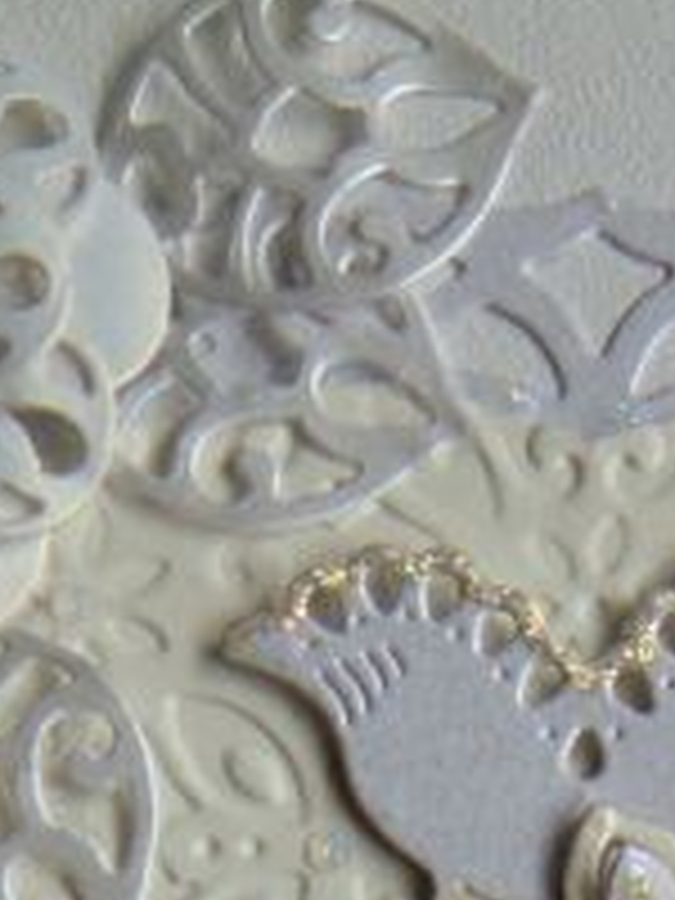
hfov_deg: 16.2
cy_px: 1584
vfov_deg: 17.8
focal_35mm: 90
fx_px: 2340
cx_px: 590
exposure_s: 1/60
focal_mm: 4.3
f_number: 3.2
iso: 64
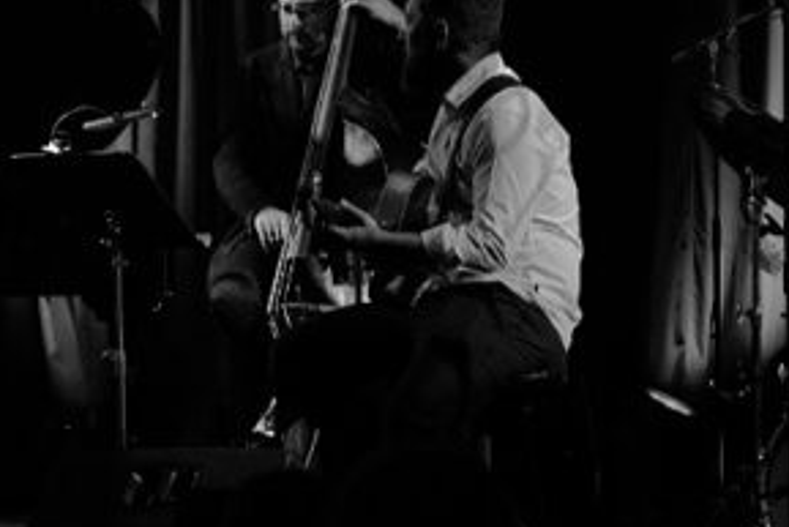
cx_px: 213
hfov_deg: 11.0
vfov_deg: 7.4
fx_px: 4078
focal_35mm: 186
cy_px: 188
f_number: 2.8
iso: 4000
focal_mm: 70
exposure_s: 1/160
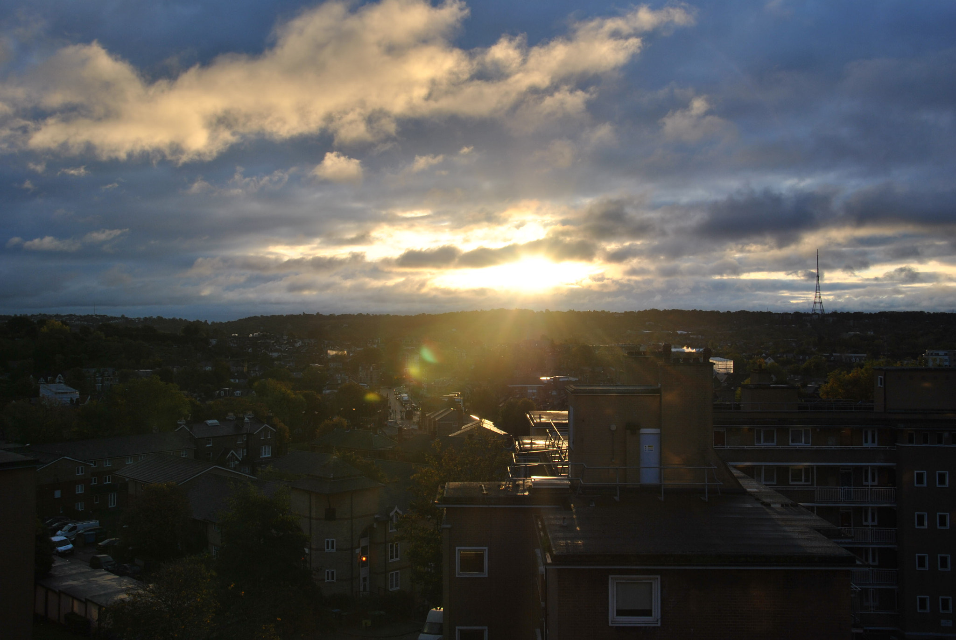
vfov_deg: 37.0
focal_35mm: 36
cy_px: 320
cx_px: 478
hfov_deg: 53.1
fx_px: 957
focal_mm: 24
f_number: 7.1
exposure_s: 1/200
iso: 100
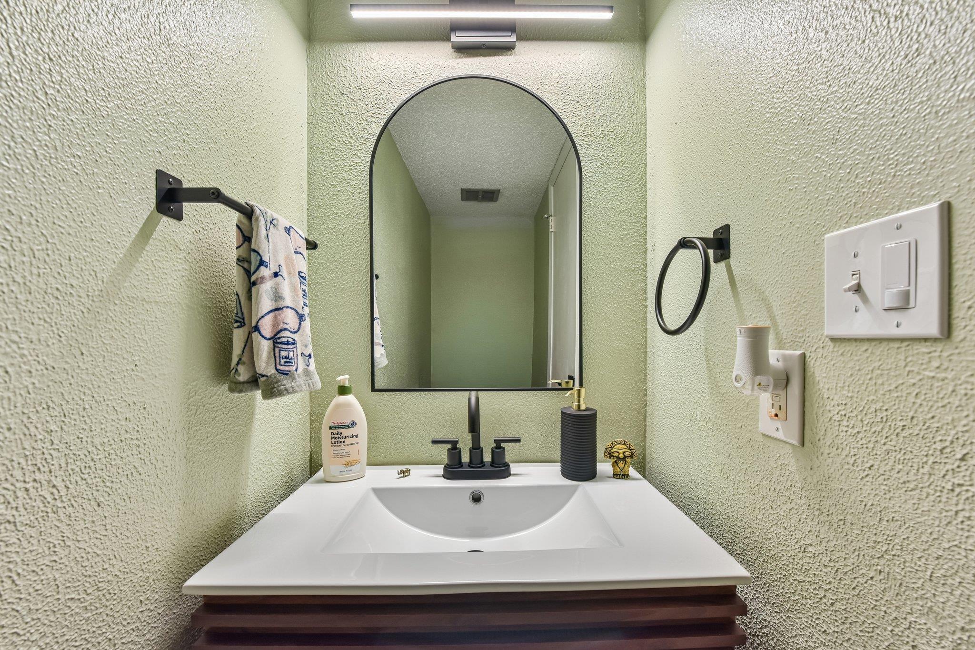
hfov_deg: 104.3
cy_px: 325
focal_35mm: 14
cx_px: 488
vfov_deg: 81.2
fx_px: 379
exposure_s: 1/15
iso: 280
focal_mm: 14
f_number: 8
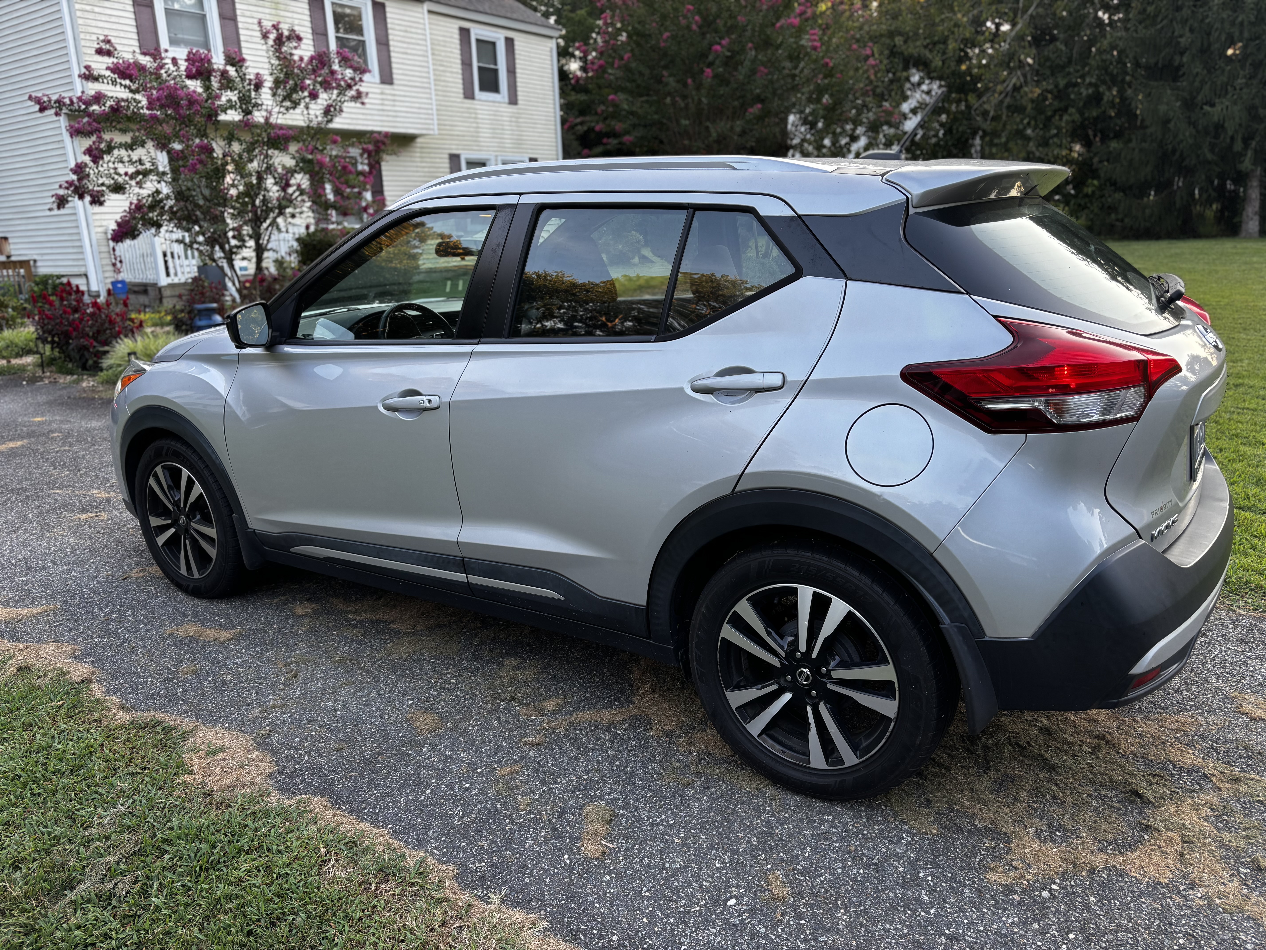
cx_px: 633
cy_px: 475
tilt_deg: -14.6
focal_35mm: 26
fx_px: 951
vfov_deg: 53.1
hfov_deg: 67.3
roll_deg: +1.9
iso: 40
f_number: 1.6
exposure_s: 1/121
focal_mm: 5.96
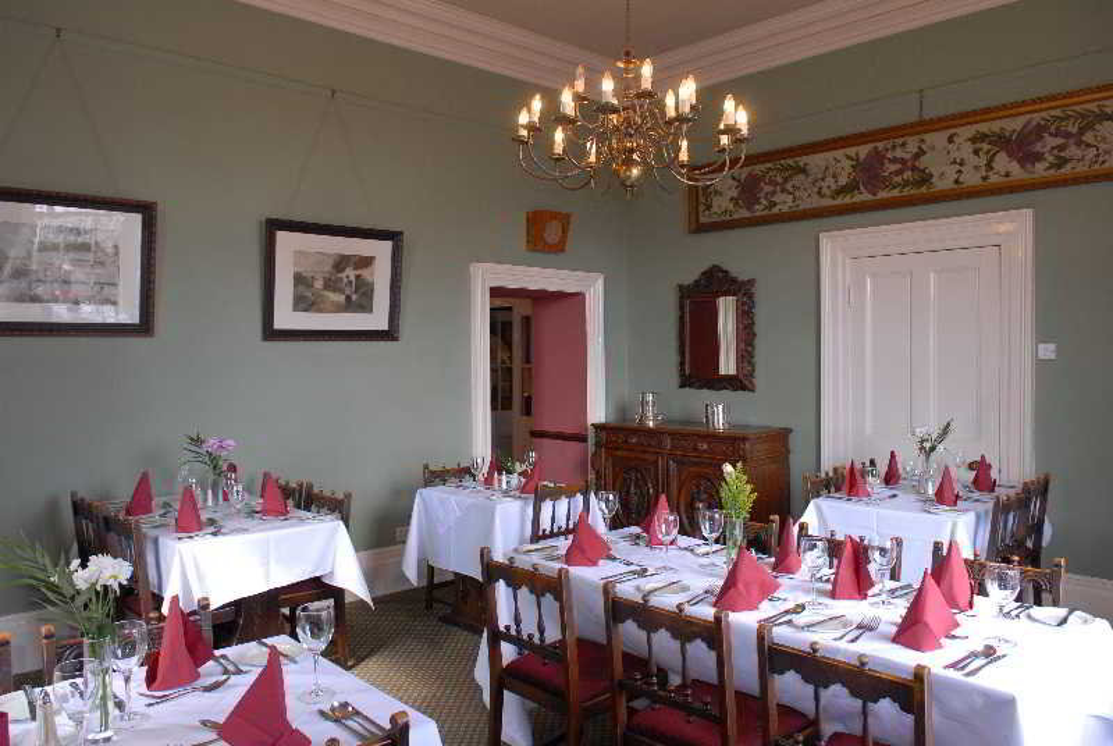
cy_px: 373
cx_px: 556
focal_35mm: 26
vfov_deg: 50.6
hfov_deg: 70.4
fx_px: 790
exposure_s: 1/40
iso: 400
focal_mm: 17
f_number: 6.3
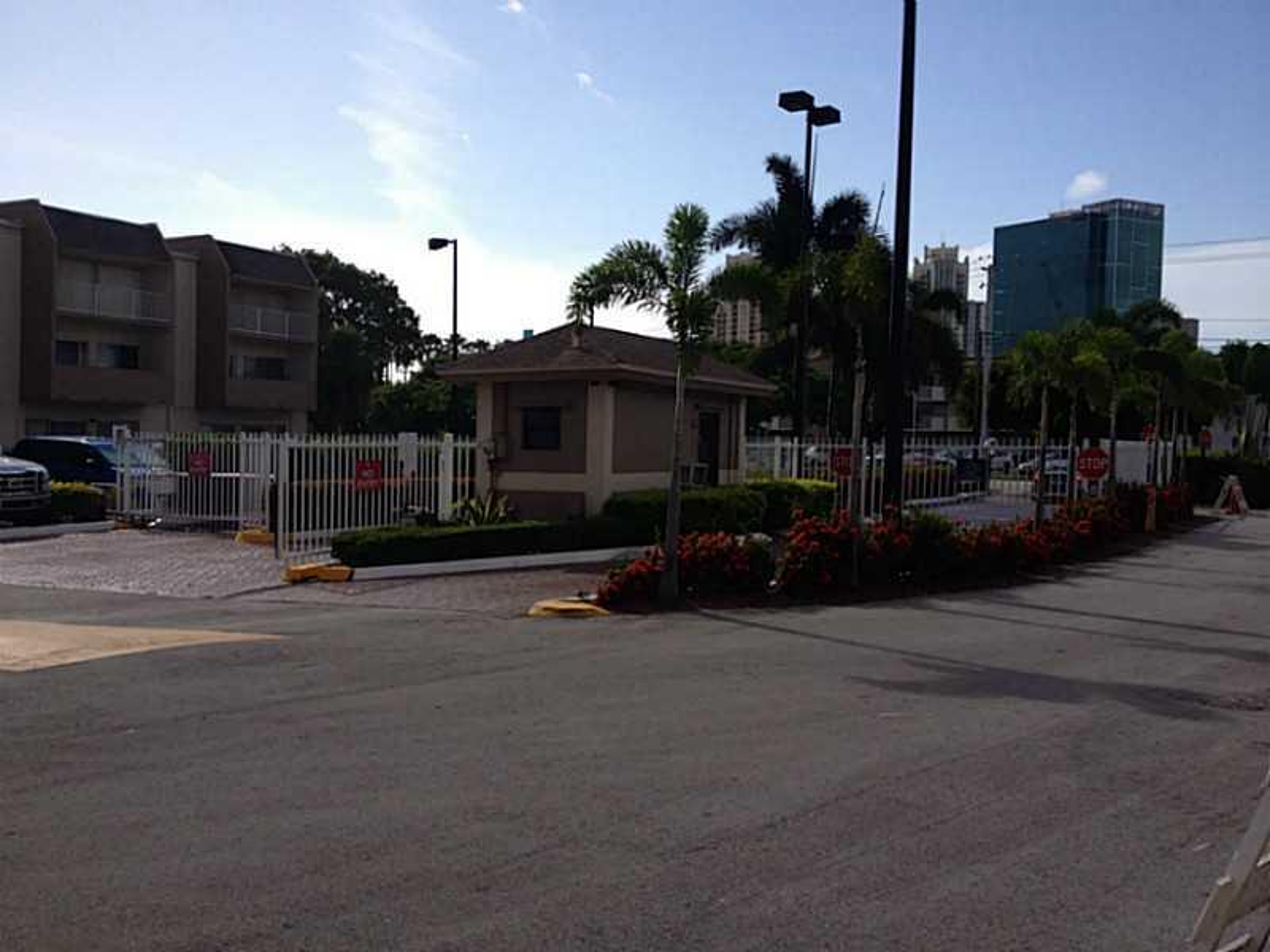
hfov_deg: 52.6
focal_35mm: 35
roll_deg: -1.8
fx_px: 1284
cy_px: 476
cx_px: 635
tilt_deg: -4.9
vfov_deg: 40.7
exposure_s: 1/1905
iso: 50
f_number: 2.4
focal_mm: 4.28
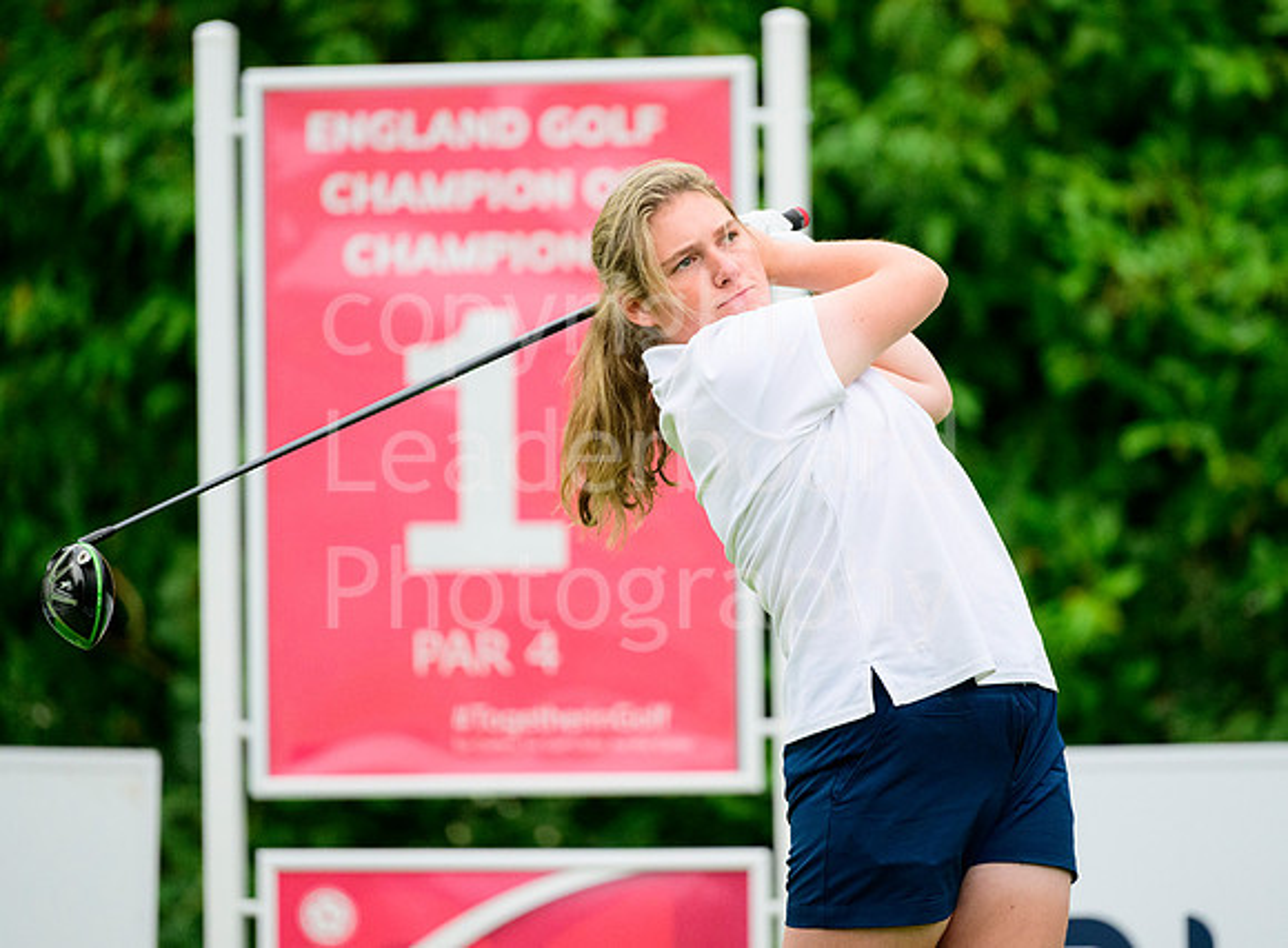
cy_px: 438
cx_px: 713
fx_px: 9039
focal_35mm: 245
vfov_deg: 6.0
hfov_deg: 8.1
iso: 3200
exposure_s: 1/1600
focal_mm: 200
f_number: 2.8
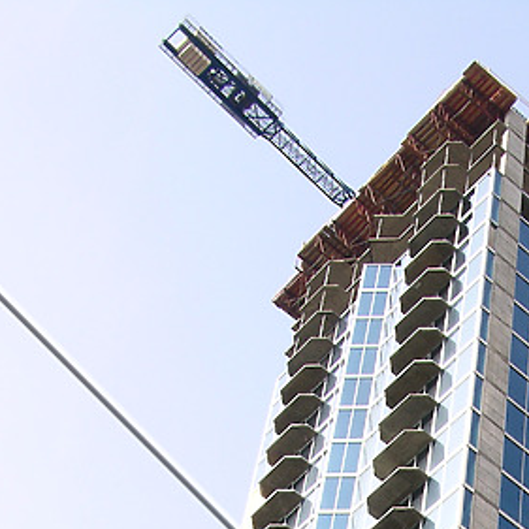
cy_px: 843
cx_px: 549
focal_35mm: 99
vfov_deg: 15.8
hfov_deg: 17.1
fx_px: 1712
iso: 50
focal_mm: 8.9
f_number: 7.1
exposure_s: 1/91.5
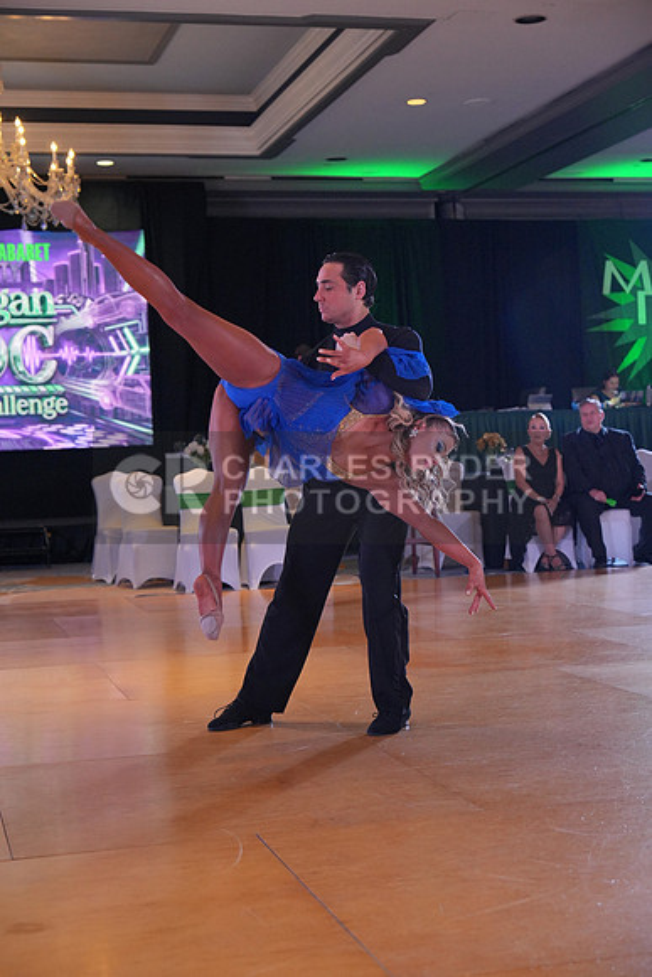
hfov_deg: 23.8
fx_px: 1547
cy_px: 488
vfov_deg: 35.0
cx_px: 326
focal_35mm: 57
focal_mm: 57
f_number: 4
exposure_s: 1/400
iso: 2500
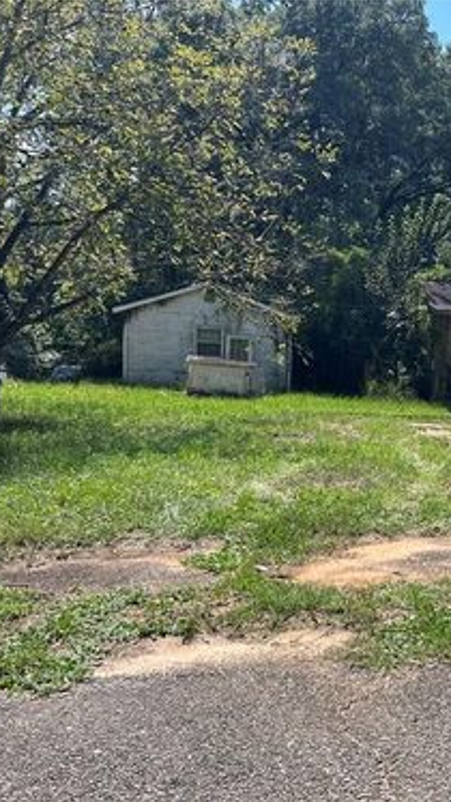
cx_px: 509
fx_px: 807
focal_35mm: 38
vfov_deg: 52.8
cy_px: 401
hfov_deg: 28.1
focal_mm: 5.7
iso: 50
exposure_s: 1/2513
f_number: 1.5
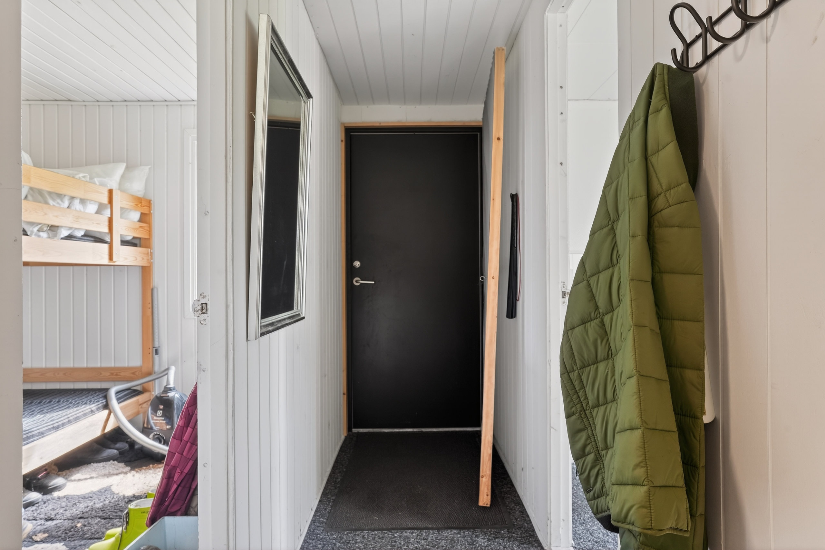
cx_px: 412
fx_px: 458
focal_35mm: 20
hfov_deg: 84.0
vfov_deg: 61.9
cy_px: 275
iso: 400
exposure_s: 1/3.33
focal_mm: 20
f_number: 8
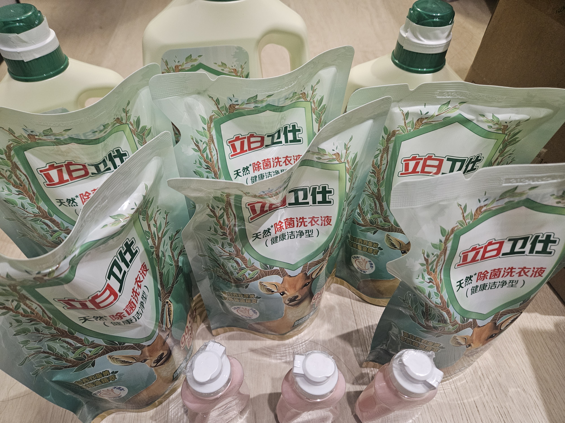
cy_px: 212
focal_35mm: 23
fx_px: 375
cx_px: 282
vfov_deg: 58.9
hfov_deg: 73.9
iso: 640
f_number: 1.8
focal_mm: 5.4
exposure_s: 1/50
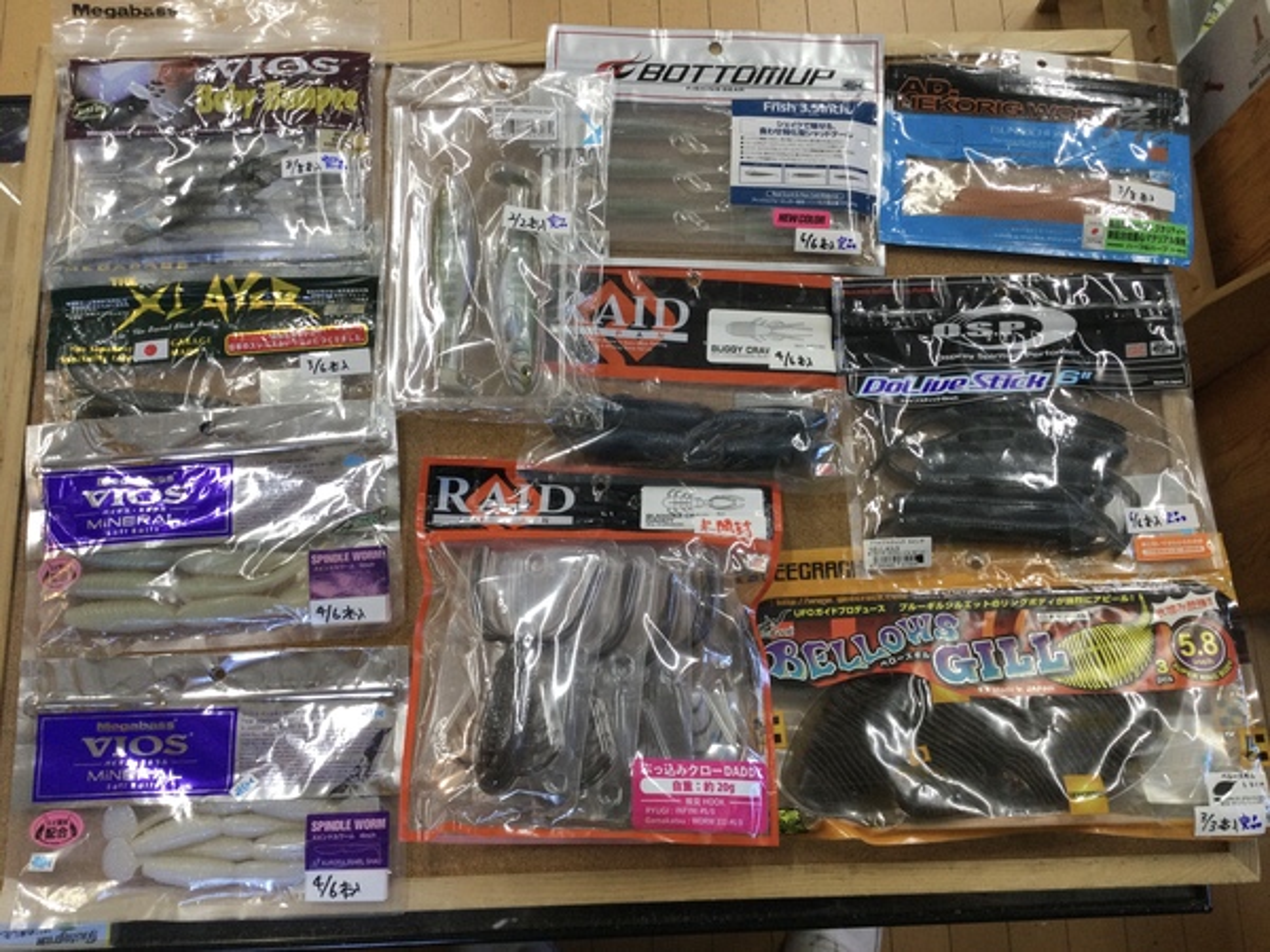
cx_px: 635
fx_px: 1137
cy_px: 476
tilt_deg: -76.8
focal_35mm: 31
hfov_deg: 58.4
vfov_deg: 45.4
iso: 25
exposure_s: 1/30
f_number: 2.4
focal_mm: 3.3
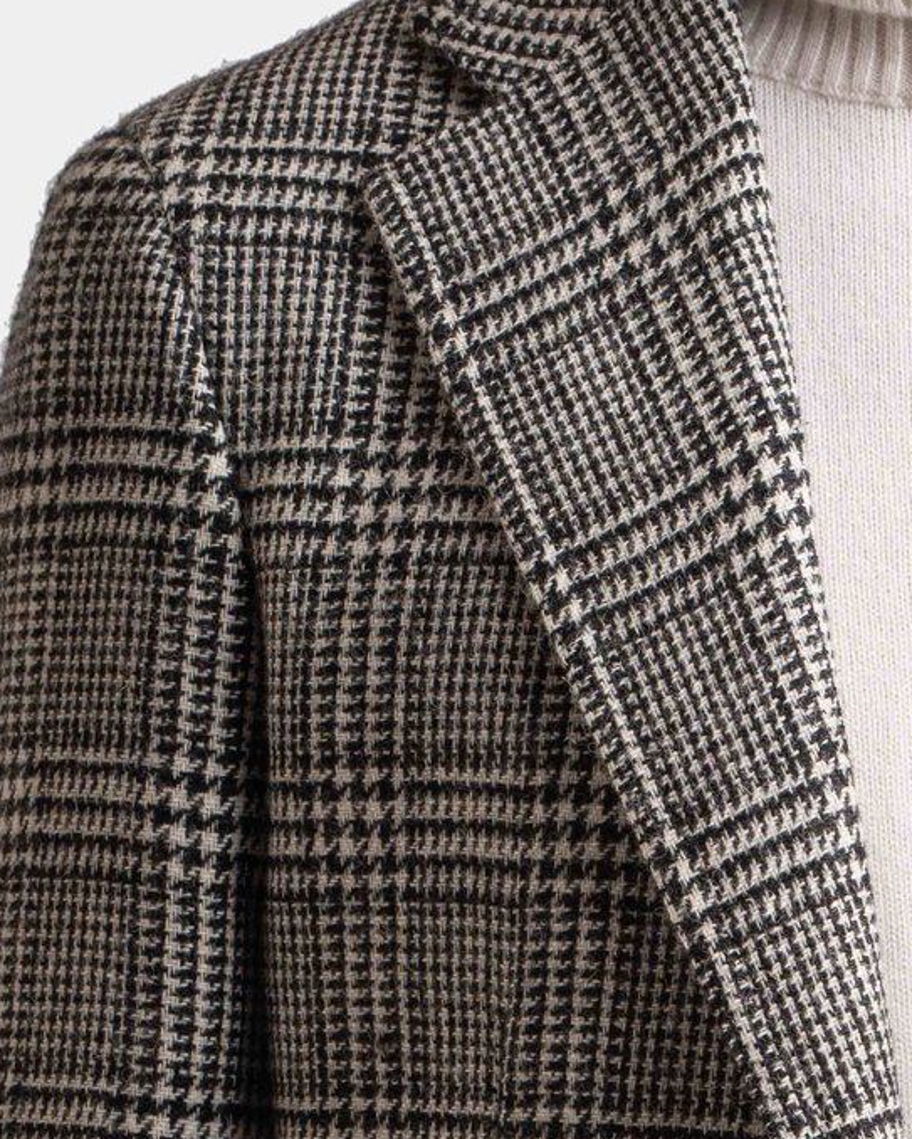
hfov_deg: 6.0
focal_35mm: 259
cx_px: 1045
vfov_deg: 7.3
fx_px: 8733
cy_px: 1656
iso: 100
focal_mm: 78
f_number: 8
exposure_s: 1/125
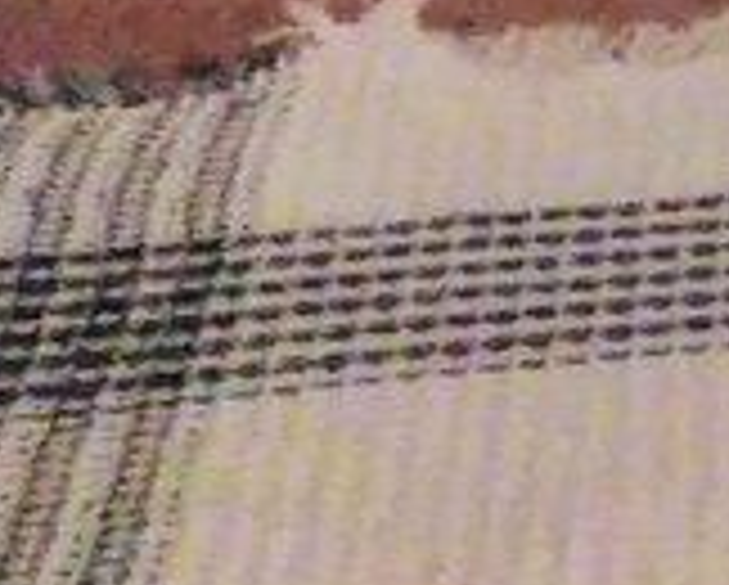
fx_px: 4061
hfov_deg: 8.3
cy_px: -1310
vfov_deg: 7.1
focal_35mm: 188
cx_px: 2376
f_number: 2.2
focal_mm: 3.46
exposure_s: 1/20
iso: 900
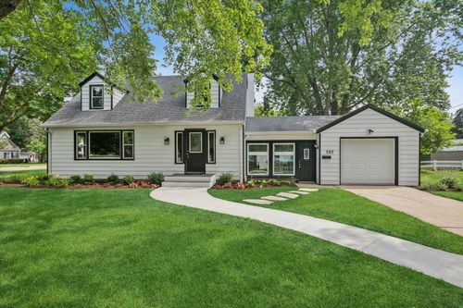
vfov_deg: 64.5
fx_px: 244
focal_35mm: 19
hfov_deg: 86.9
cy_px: 154
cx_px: 232
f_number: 11
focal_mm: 19
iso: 400
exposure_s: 1/100
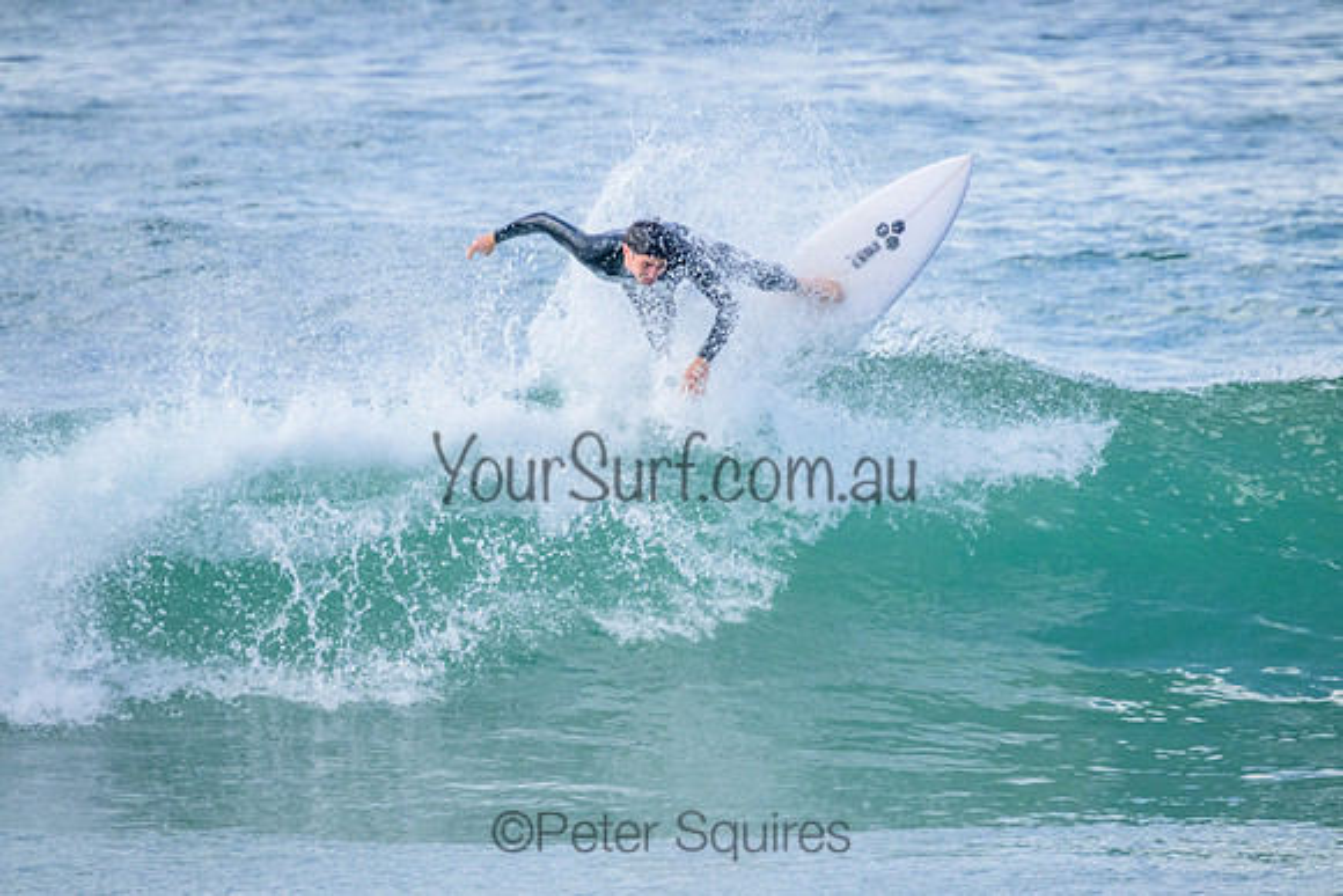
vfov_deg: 1.7
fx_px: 29850
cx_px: 672
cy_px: 448
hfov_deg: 2.6
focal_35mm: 800
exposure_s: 1/1250
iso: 7200
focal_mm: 800
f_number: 11
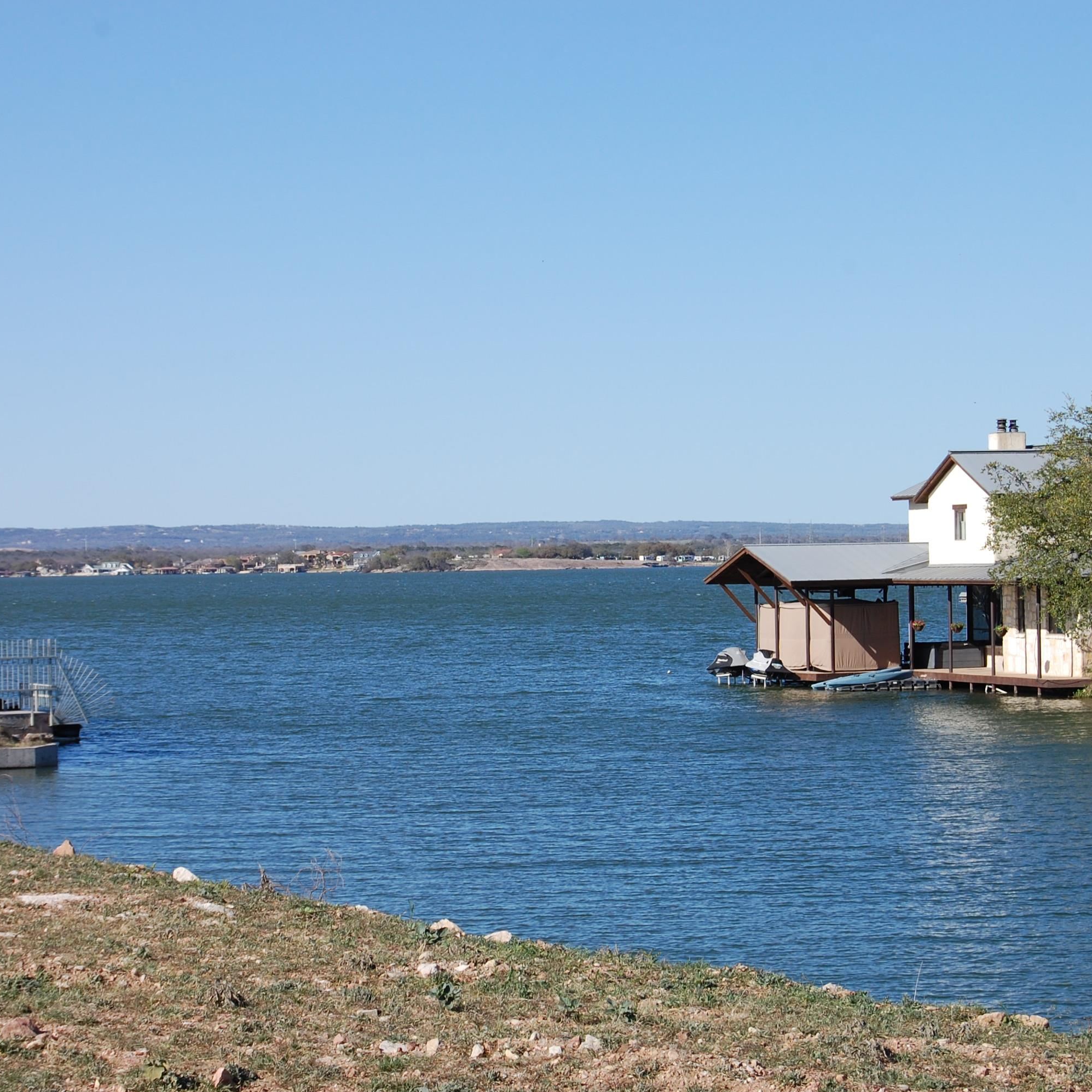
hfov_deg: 16.5
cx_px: 521
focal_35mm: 106
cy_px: 547
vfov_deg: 16.5
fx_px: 3770
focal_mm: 55
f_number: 10
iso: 200
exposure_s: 1/400
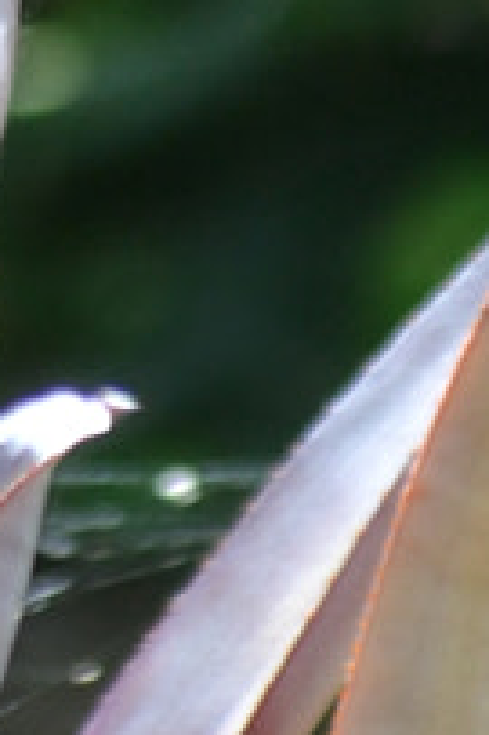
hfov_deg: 1.1
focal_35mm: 1208
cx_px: -263
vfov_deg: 1.7
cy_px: -1057
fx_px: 24653
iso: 180
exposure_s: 1/125
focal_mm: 102
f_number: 5.6
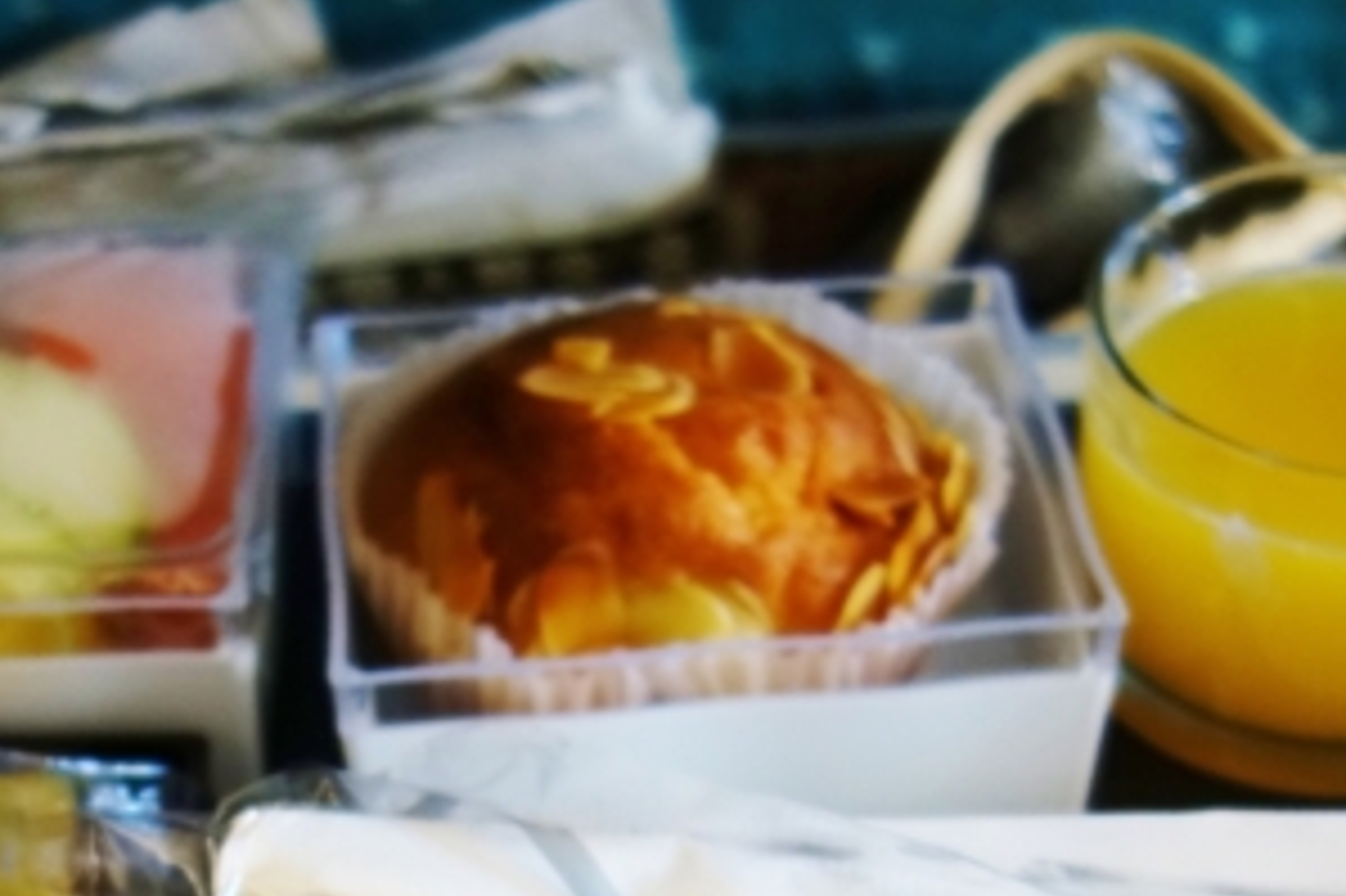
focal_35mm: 75
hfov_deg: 27.0
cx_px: 563
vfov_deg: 17.5
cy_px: 1011
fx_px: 2803
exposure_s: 1/30
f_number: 1.8
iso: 500
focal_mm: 10.4
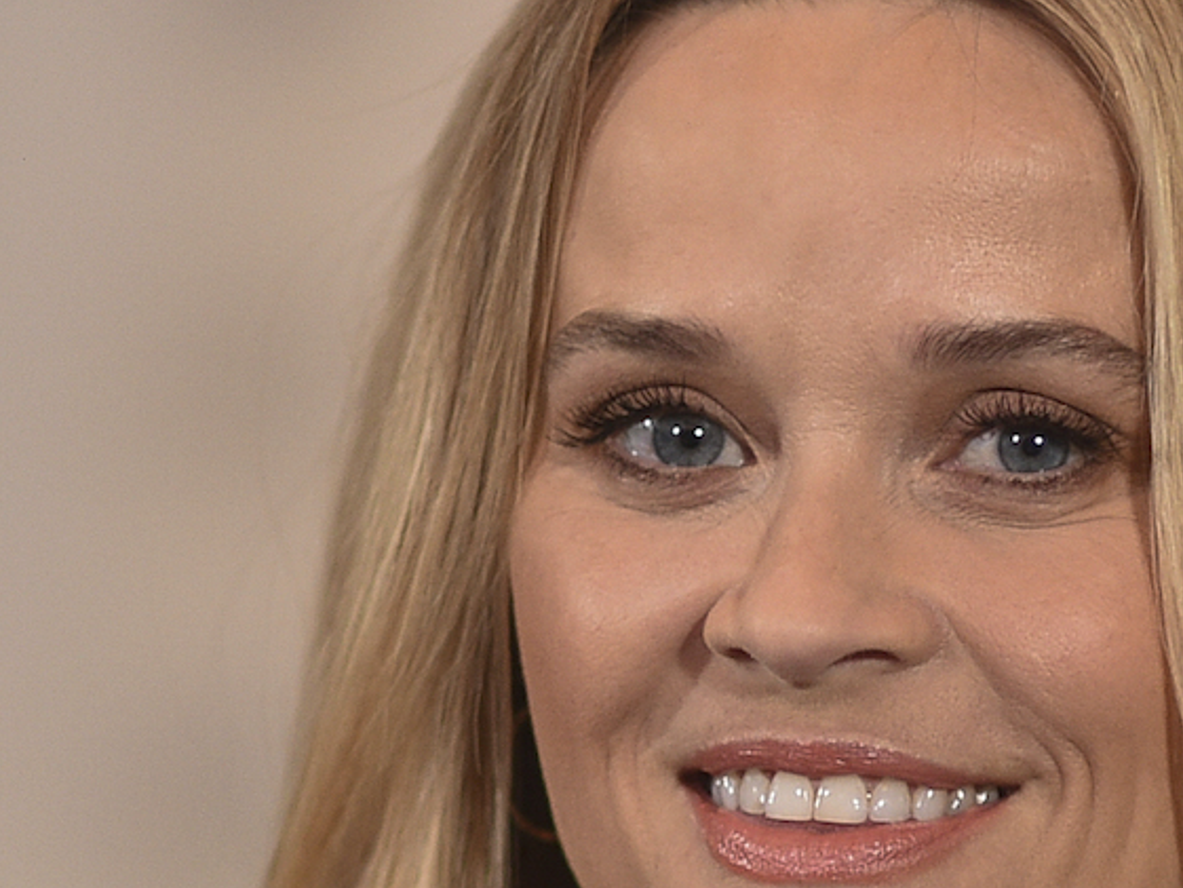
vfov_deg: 3.2
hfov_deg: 4.3
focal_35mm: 462
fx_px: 15792
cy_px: 1094
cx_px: 949
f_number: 2
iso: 1250
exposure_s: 1/800
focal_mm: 135
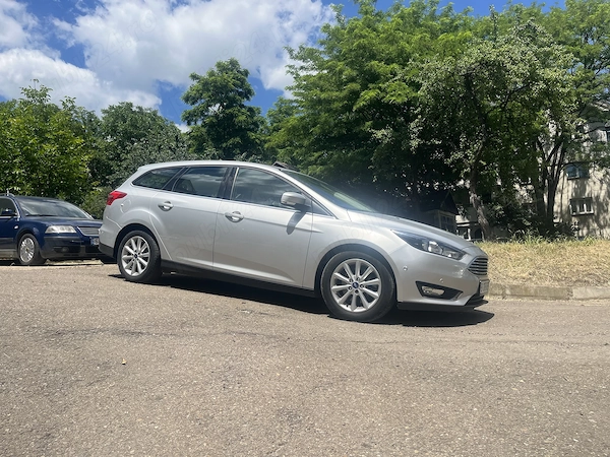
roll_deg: +3.3
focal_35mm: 26
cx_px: 305
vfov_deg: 53.1
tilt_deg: +6.7
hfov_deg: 67.3
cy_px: 228
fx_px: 458
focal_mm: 5.1
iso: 50
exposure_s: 1/4484
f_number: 1.6
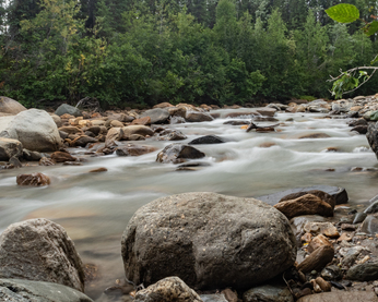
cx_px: 214
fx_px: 459
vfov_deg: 36.2
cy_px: 108
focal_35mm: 41
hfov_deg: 44.7
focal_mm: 18
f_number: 22
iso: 200
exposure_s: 3
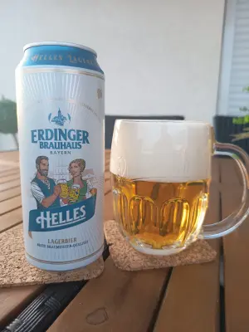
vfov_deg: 71.6
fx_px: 230
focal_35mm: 24
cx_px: 124
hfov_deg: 56.8
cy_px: 166
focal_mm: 5.24
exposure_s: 1/50
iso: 346
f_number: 1.7
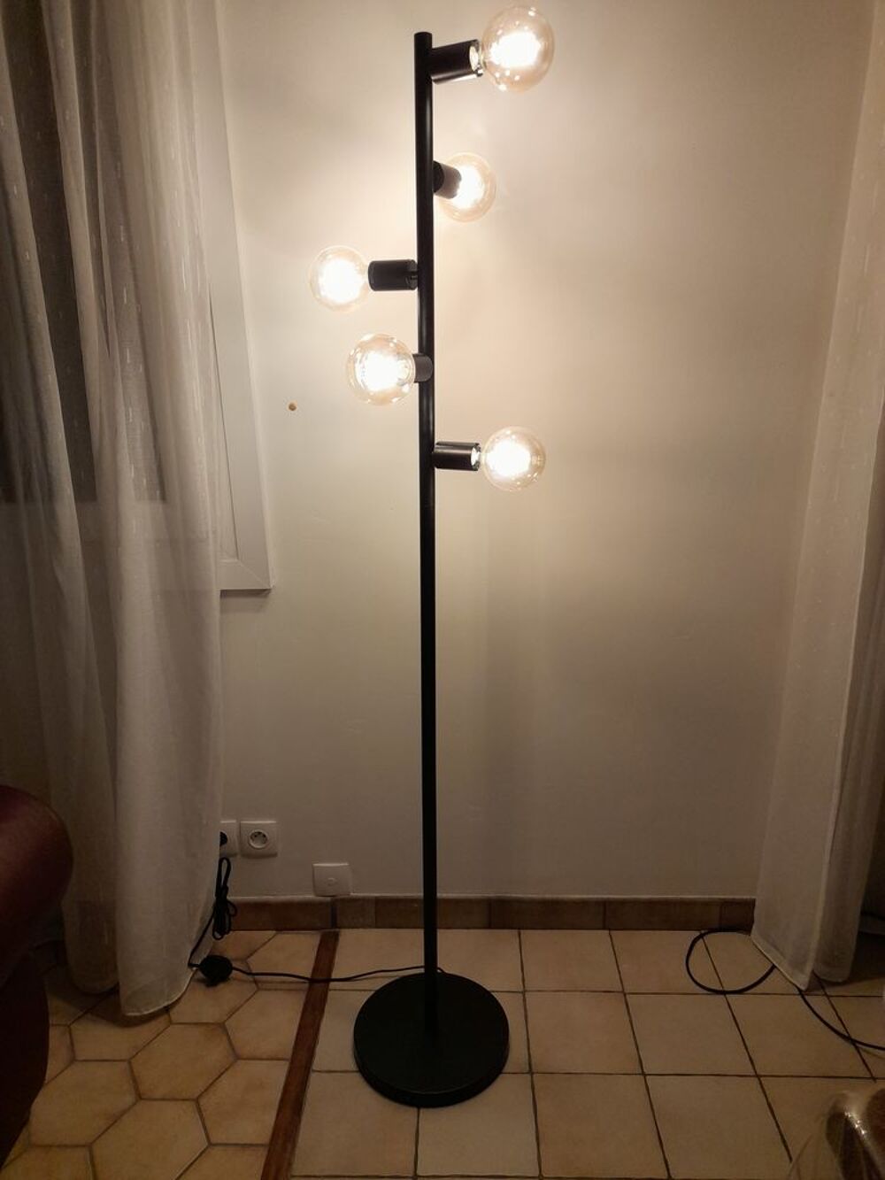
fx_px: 852
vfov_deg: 69.4
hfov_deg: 54.9
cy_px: 590
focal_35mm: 25
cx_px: 442
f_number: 2
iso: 125
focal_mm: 4.6
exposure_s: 1/50
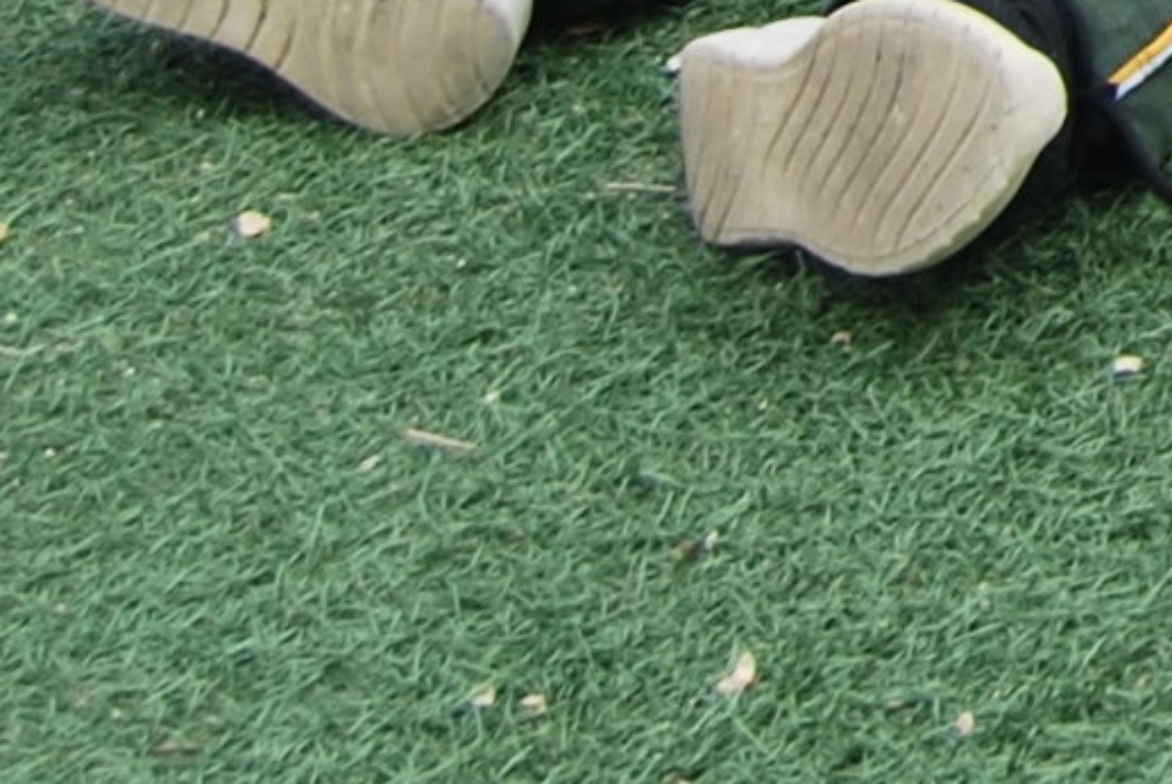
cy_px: -1665
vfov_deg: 4.5
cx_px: 3371
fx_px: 9517
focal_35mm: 292
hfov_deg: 6.5
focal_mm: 26
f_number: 5.6
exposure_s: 1/125
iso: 100
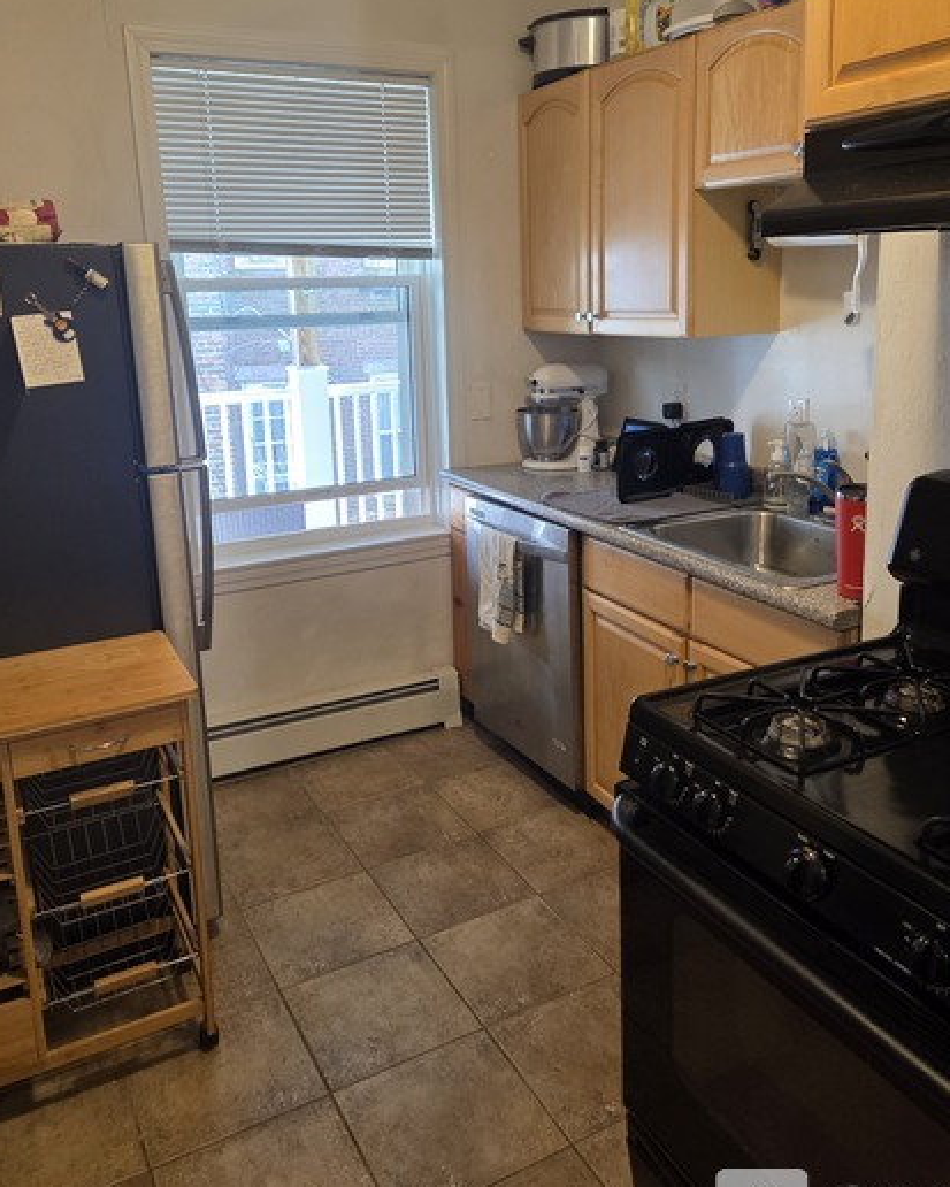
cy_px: 493
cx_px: 513
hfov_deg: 49.9
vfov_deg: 60.1
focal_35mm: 29
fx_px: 1019
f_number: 1.8
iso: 320
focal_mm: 5.4
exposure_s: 1/120
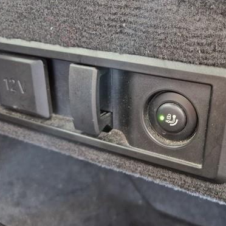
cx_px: 167
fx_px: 259
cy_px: 114
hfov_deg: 45.7
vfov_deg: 47.2
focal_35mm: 35
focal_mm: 5.4
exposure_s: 1/25
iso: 640
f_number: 1.8
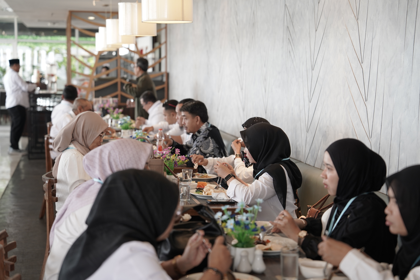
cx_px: 210
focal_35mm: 70
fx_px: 817
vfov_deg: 19.5
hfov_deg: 28.8
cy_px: 140
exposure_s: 1/100
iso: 640
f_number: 2.8
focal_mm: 70
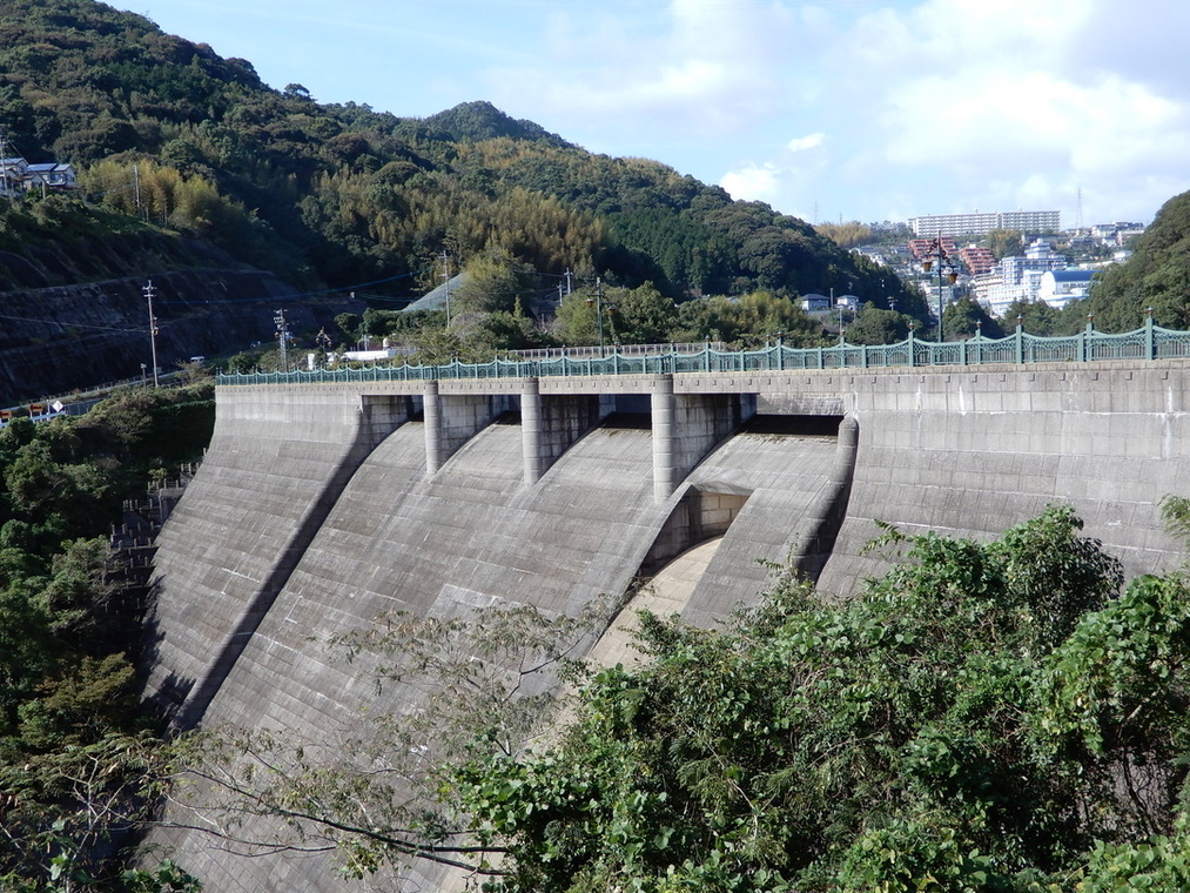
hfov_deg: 42.1
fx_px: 1547
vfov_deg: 32.1
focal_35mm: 45
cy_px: 524
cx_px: 594
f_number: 4
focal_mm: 6.8
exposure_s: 1/500
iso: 80
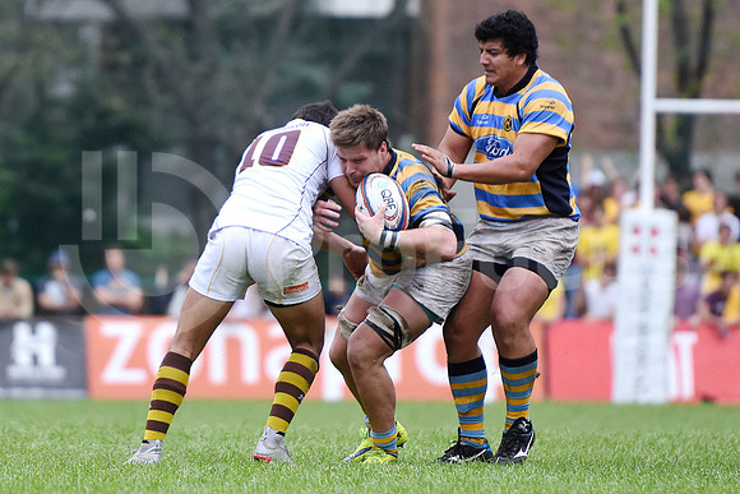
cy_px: 247
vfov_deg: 4.7
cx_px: 370
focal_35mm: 292
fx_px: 6014
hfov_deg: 7.0
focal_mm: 195
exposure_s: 1/1000
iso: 800
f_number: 2.8
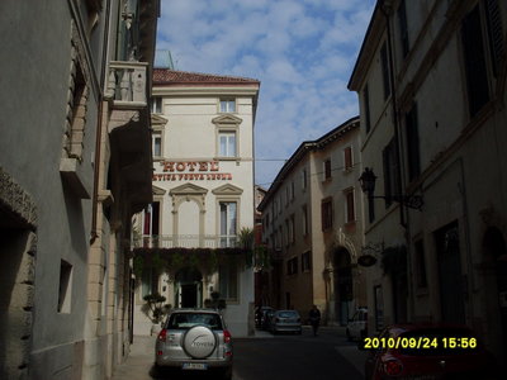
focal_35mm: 38
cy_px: 190
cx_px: 254
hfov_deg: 49.0
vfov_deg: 37.7
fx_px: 557
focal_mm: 6.3
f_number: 8.4
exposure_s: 1/350
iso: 80
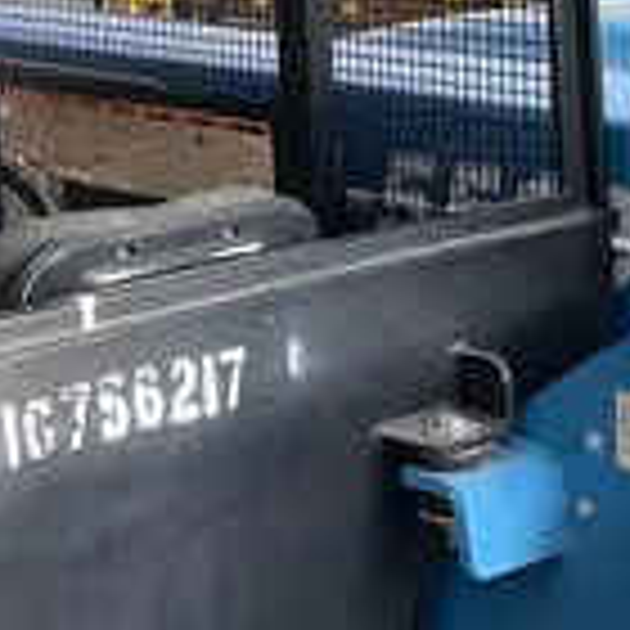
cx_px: 432
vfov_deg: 14.5
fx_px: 2471
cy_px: 196
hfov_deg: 14.5
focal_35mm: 120
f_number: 1.6
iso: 100
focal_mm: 5.1
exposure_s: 1/120
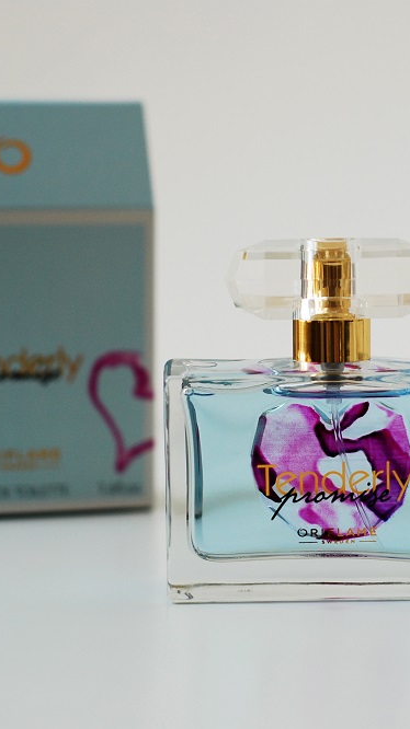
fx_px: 2284
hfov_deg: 10.2
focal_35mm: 118
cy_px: 364
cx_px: 311
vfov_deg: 18.2
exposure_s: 1/60
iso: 200
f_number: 3.5
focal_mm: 50
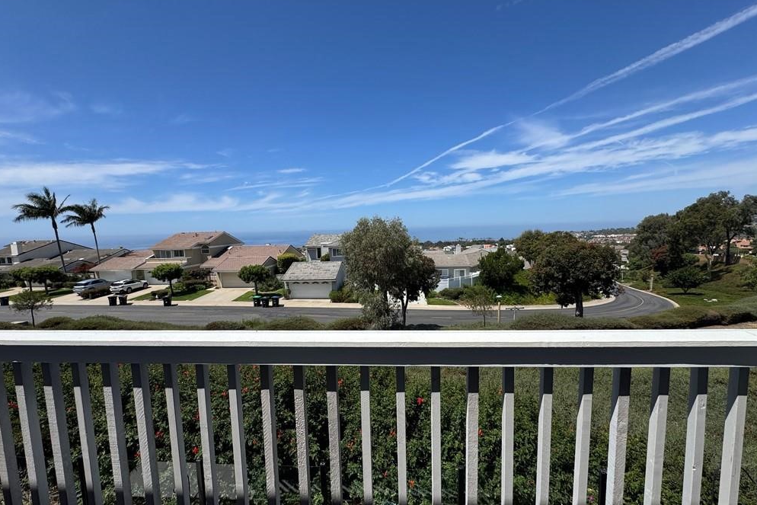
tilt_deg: -5.9
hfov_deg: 100.4
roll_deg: +1.7
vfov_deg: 77.3
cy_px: 261
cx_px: 375
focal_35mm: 15
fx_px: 315
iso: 50
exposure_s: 1/2674
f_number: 2.2
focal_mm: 2.22
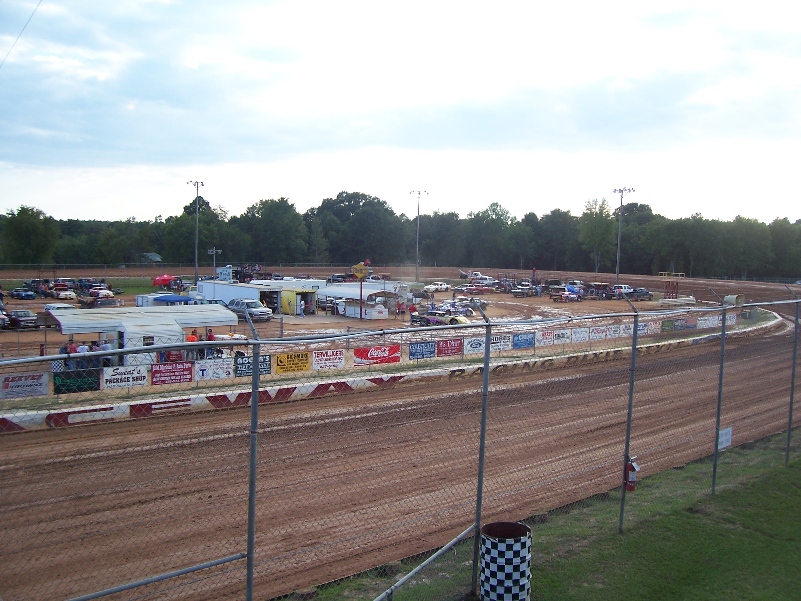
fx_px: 787
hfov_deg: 54.0
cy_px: 300
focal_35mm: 34
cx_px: 400
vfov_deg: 41.8
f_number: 2.7
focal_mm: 5.6
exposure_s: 1/350
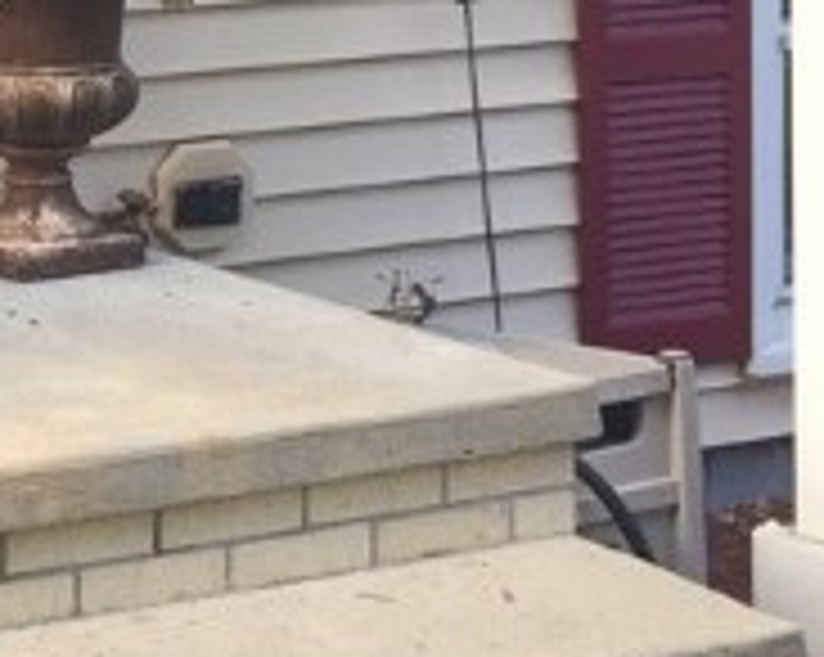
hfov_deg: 15.2
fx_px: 2899
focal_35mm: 119
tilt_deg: -1.3
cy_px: -144
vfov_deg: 12.6
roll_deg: +0.6
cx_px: -347
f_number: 2.2
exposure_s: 1/120
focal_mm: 4.15
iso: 40
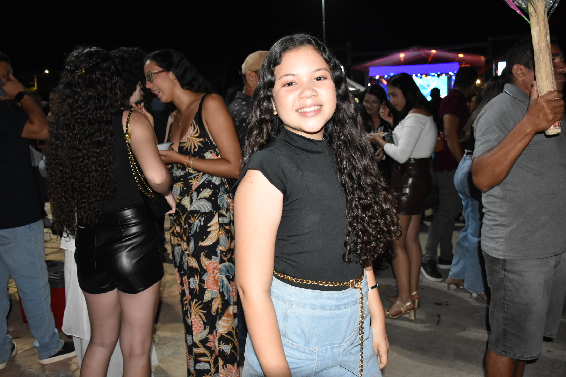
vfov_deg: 43.6
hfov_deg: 61.9
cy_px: 188
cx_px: 283
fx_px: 472
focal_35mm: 30
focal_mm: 20
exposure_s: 1/100
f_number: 4.5
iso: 2500
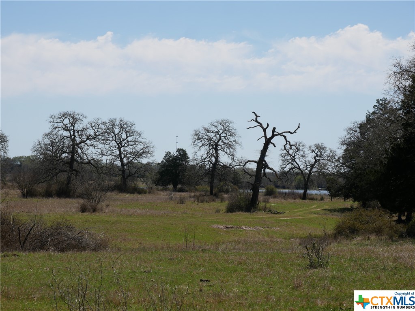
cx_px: 208
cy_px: 156
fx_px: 1367
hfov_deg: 17.3
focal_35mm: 114
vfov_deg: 13.0
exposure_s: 1/640
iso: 200
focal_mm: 57
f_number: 9
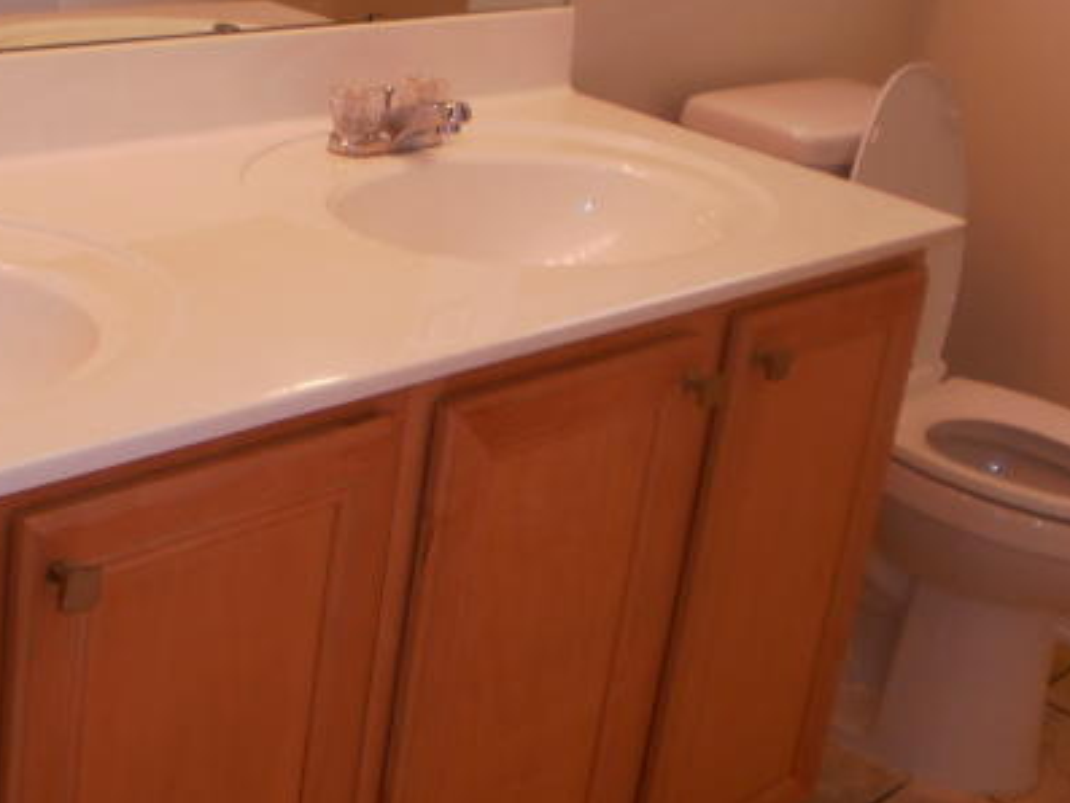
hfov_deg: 32.9
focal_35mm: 58
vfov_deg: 25.0
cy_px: 207
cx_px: 348
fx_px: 1793
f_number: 3.1
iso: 100
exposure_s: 1/30
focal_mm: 6.3
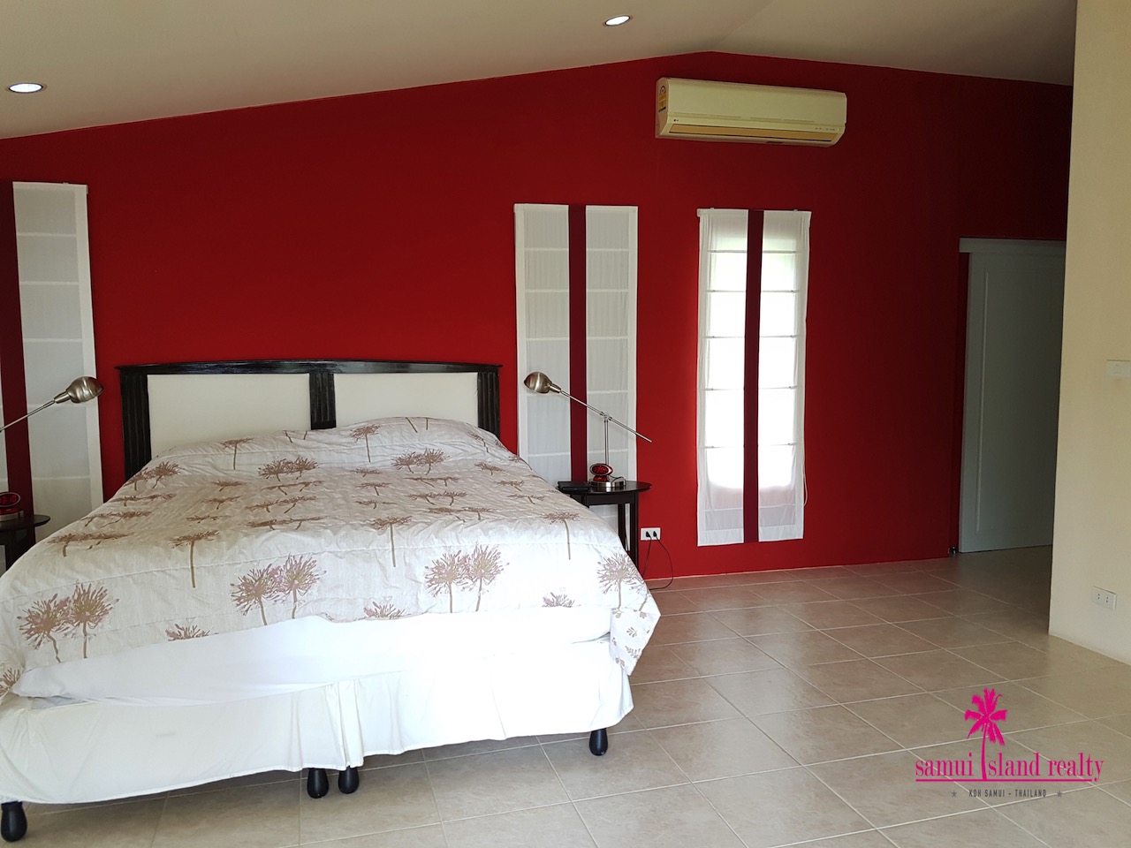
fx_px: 849
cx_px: 566
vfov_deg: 53.1
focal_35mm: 26
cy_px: 424
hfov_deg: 67.3
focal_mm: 4.2
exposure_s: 1/50
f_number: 1.7
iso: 125
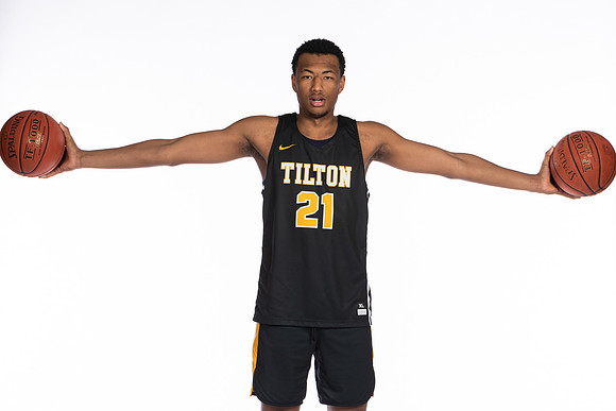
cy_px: 191
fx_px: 2762
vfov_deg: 8.5
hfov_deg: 12.7
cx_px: 296
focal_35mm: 161
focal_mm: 95
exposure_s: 1/100
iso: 100
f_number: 5.6
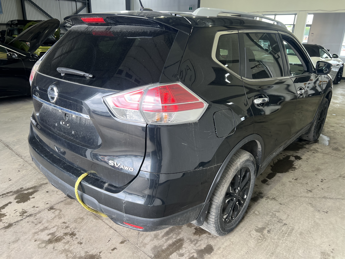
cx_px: 172
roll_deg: -1.5
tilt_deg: -19.8
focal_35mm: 26
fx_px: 259
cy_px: 130
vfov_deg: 53.1
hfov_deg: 67.3
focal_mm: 5.7
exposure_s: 1/121
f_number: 1.5
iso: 50
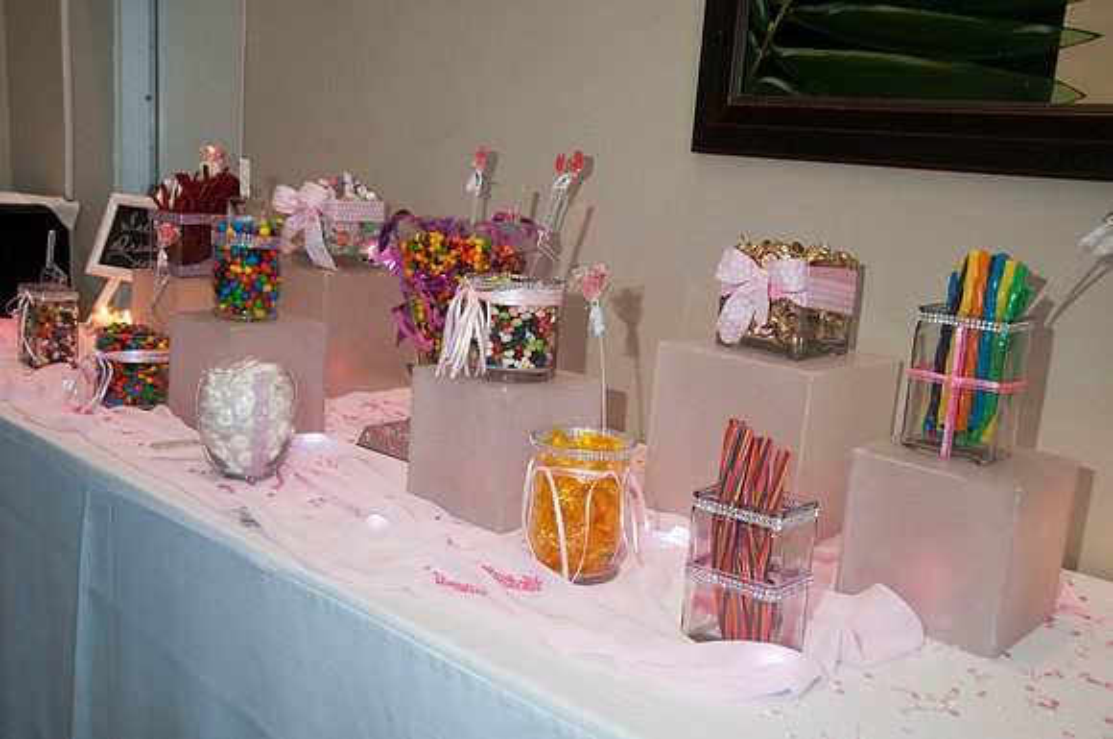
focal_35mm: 36
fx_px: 1111
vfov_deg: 36.8
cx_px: 556
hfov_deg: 53.2
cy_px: 370
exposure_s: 1/30
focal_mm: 24
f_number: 5
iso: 400
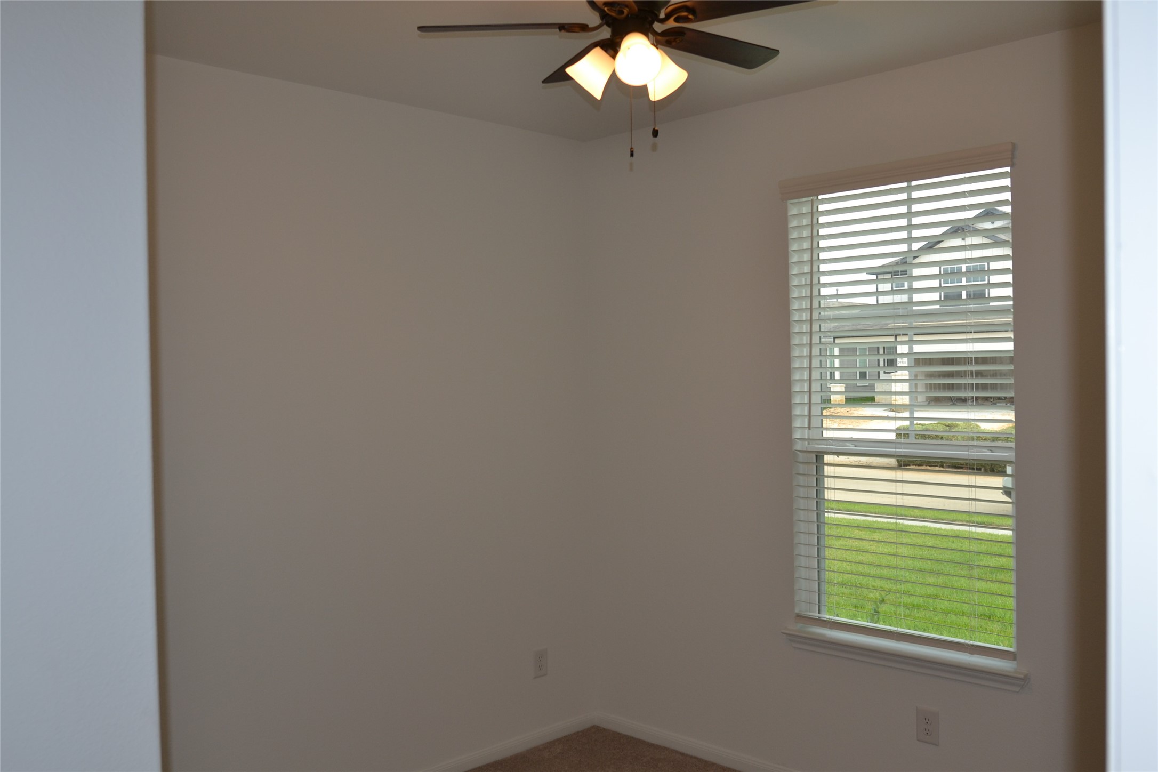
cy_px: 386
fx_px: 965
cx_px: 579
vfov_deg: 43.6
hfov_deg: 61.9
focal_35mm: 30
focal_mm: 20
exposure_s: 1/125
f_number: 4
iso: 180
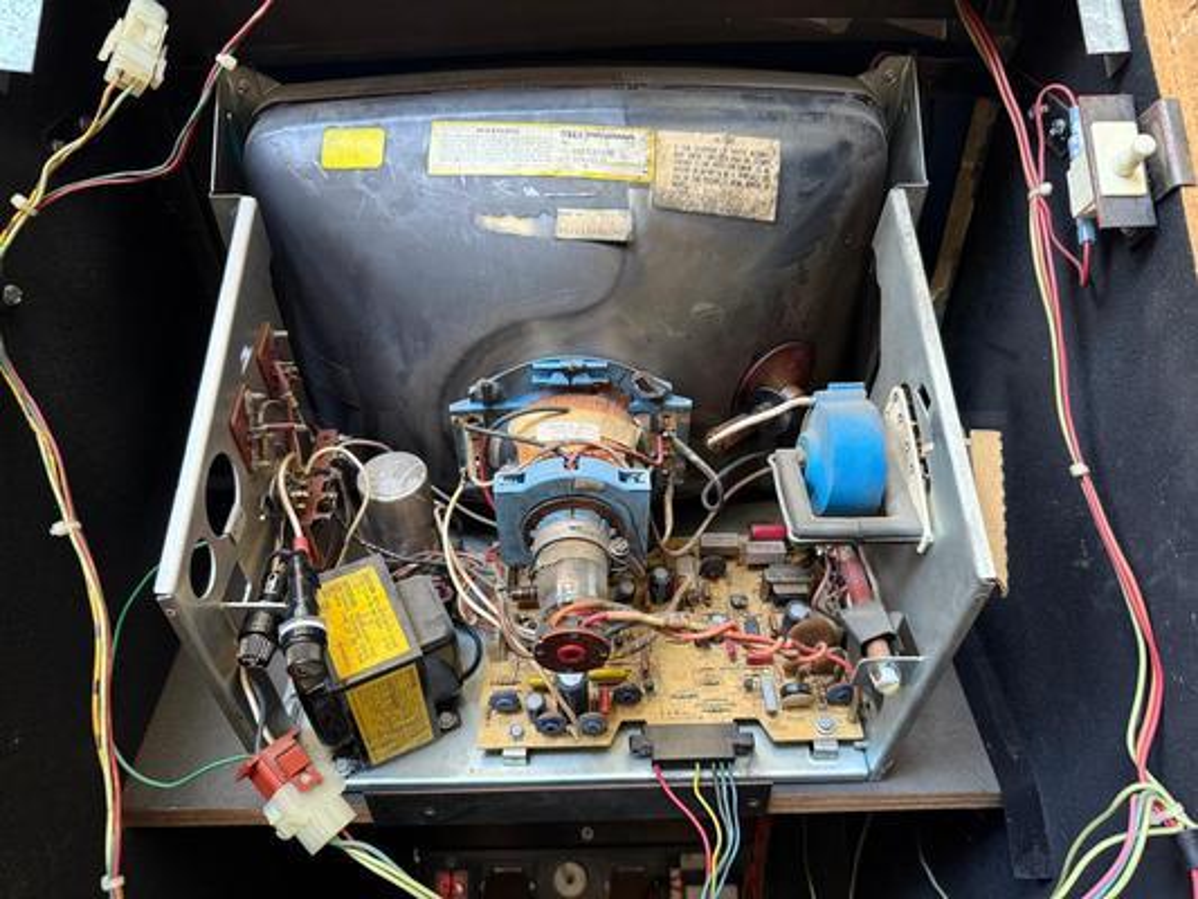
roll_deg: +0.7
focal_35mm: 24
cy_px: 450
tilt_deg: +14.0
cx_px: 599
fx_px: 831
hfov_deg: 71.6
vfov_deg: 56.8
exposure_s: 1/60
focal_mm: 6.76
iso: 400
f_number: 1.78
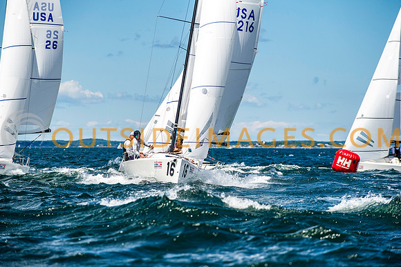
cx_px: 200
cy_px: 134
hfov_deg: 11.1
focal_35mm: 185
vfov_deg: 7.4
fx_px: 2059
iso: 500
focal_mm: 185
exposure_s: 1/3200
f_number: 5.6
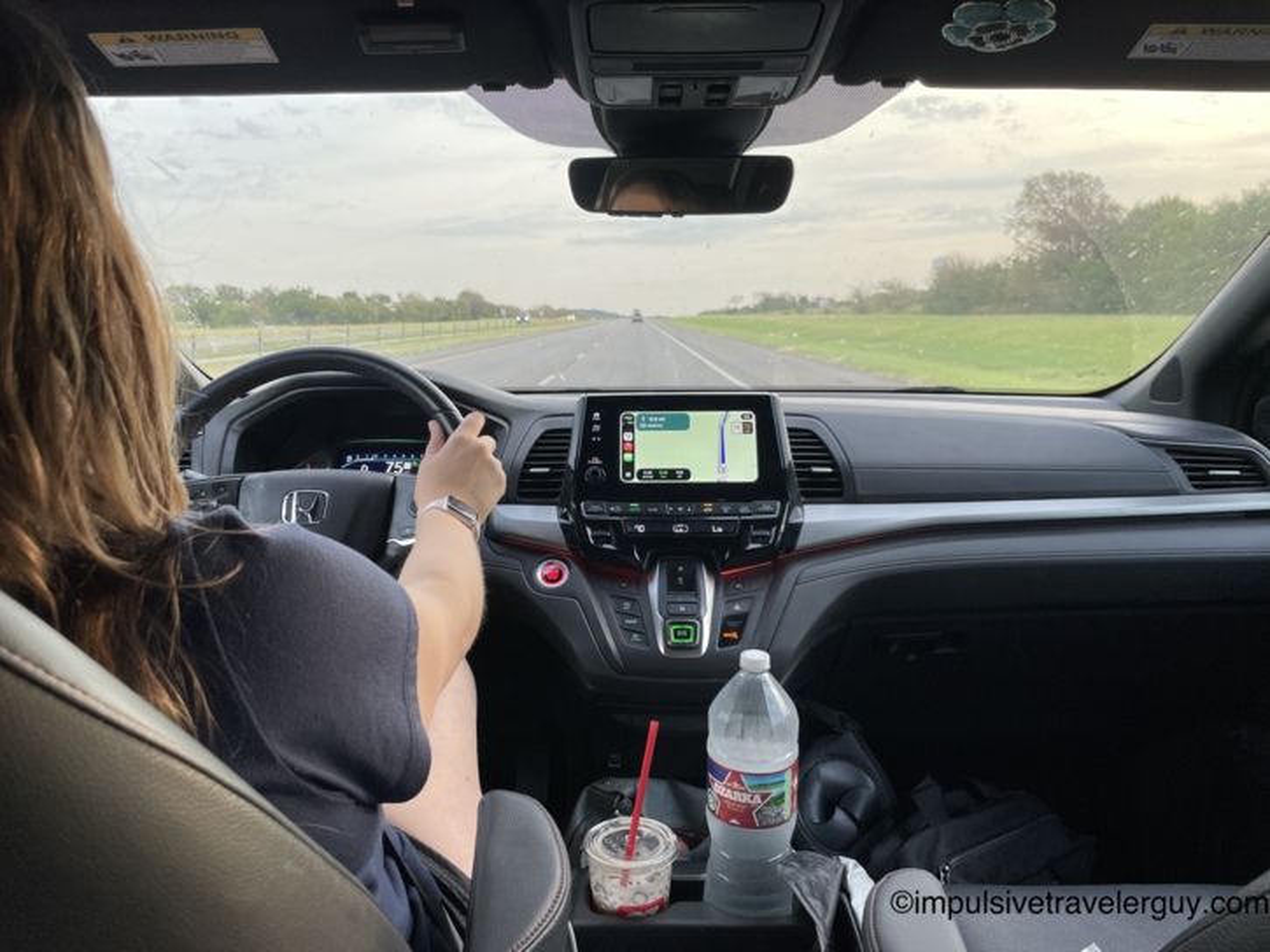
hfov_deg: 67.3
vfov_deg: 53.1
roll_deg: +0.8
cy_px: 476
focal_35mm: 26
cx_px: 635
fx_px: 954
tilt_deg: -11.6
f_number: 1.6
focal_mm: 4.2
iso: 40
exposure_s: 1/121
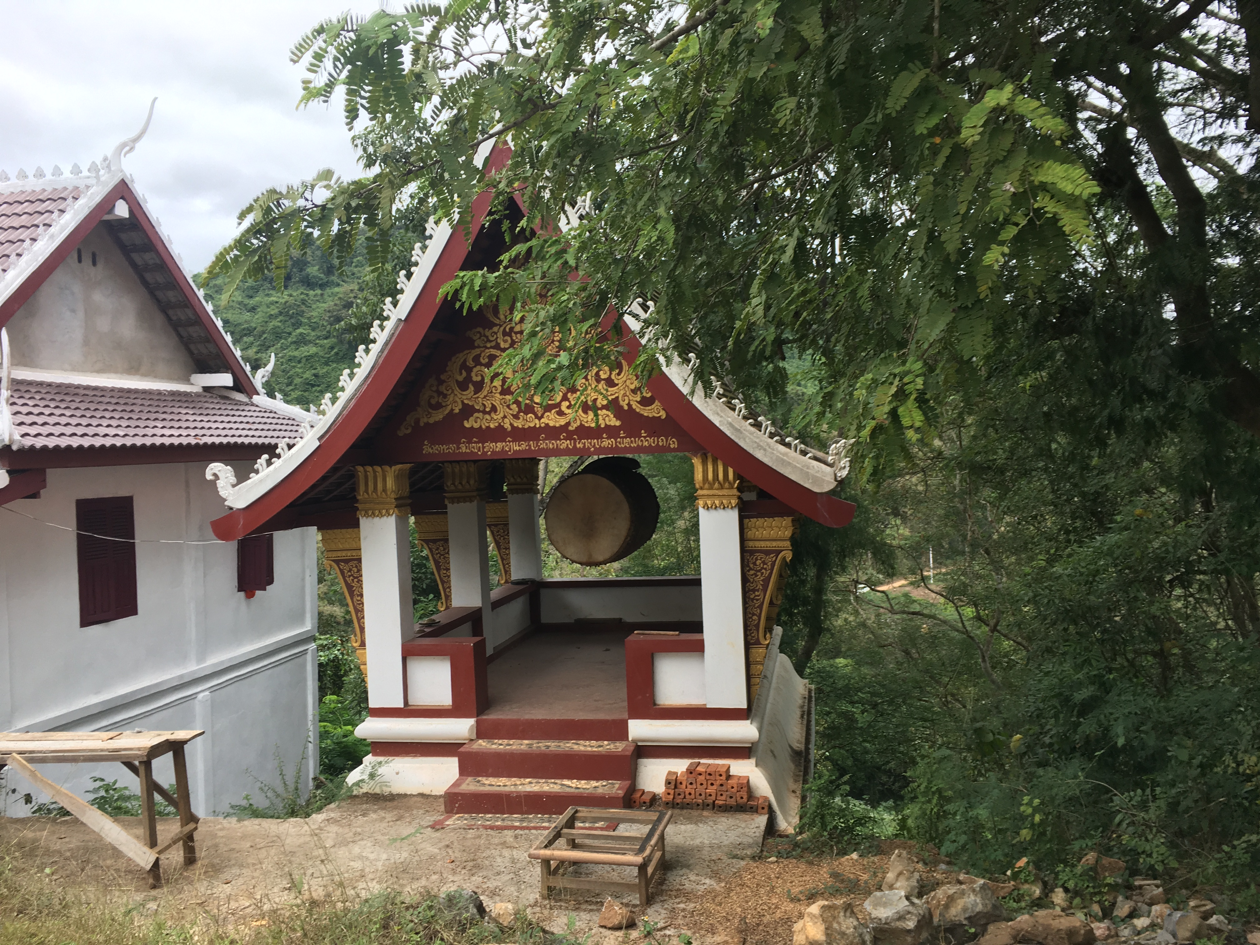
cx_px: 630
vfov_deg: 48.2
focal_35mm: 29
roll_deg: +3.3
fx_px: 1056
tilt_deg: -1.0
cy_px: 472
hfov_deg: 61.7
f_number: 2.2
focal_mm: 4.15
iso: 25
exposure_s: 1/100
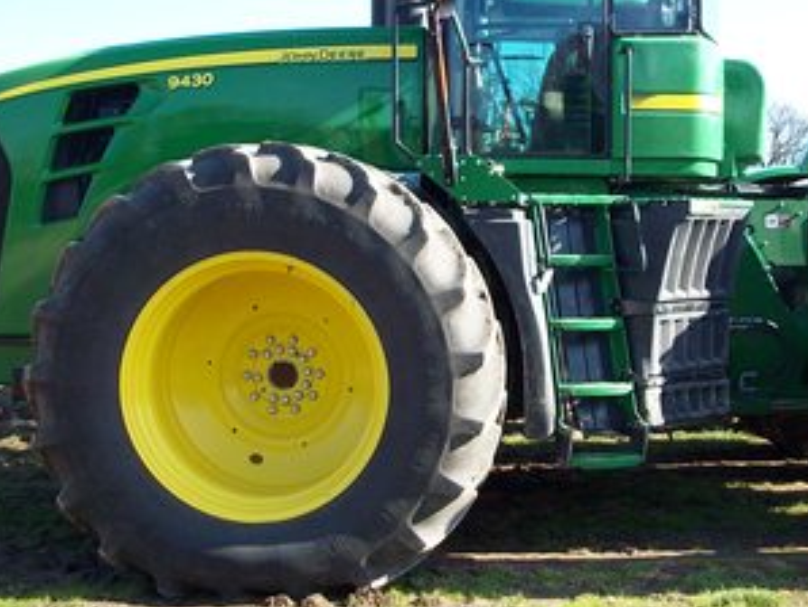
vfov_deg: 23.6
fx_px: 1448
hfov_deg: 30.7
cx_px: 591
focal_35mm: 62
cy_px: 238
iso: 80
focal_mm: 5.7
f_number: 2.8
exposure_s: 1/426
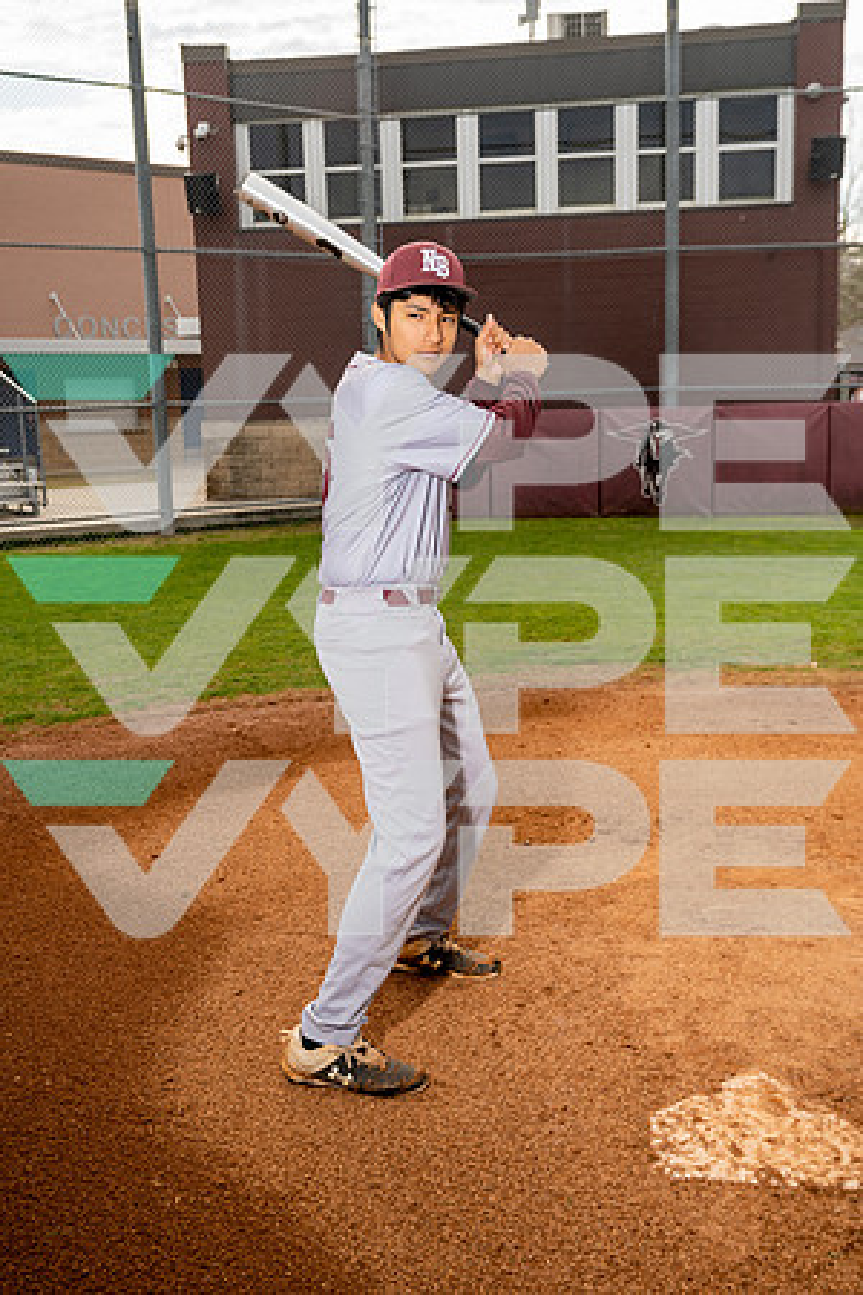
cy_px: 648
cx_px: 432
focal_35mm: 37
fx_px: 1330
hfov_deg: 35.9
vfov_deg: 51.9
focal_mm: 37
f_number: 5
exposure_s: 1/250
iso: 100
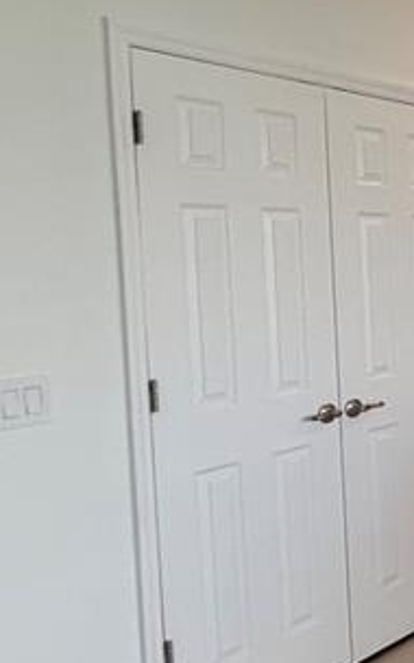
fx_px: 903
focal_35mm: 50
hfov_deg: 14.2
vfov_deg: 40.2
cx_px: 1044
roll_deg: +0.3
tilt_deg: -2.8
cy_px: 290
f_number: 2.2
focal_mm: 2.22
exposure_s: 1/120
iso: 125
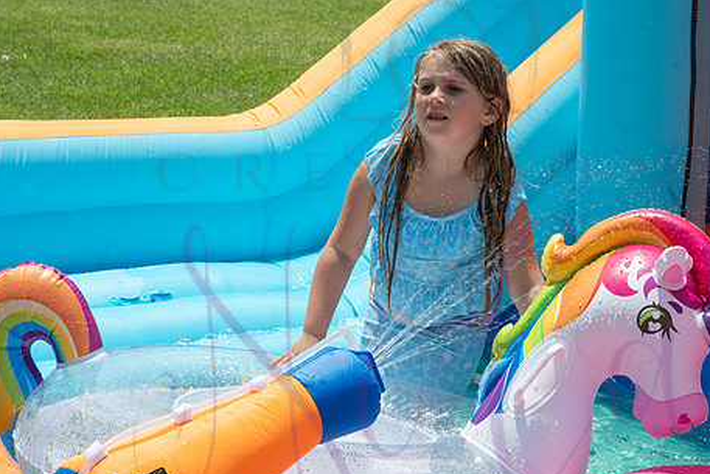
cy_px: 246
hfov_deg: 20.4
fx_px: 1973
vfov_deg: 13.7
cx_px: 450
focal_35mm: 100
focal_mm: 74
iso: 400
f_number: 14
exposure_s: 1/400
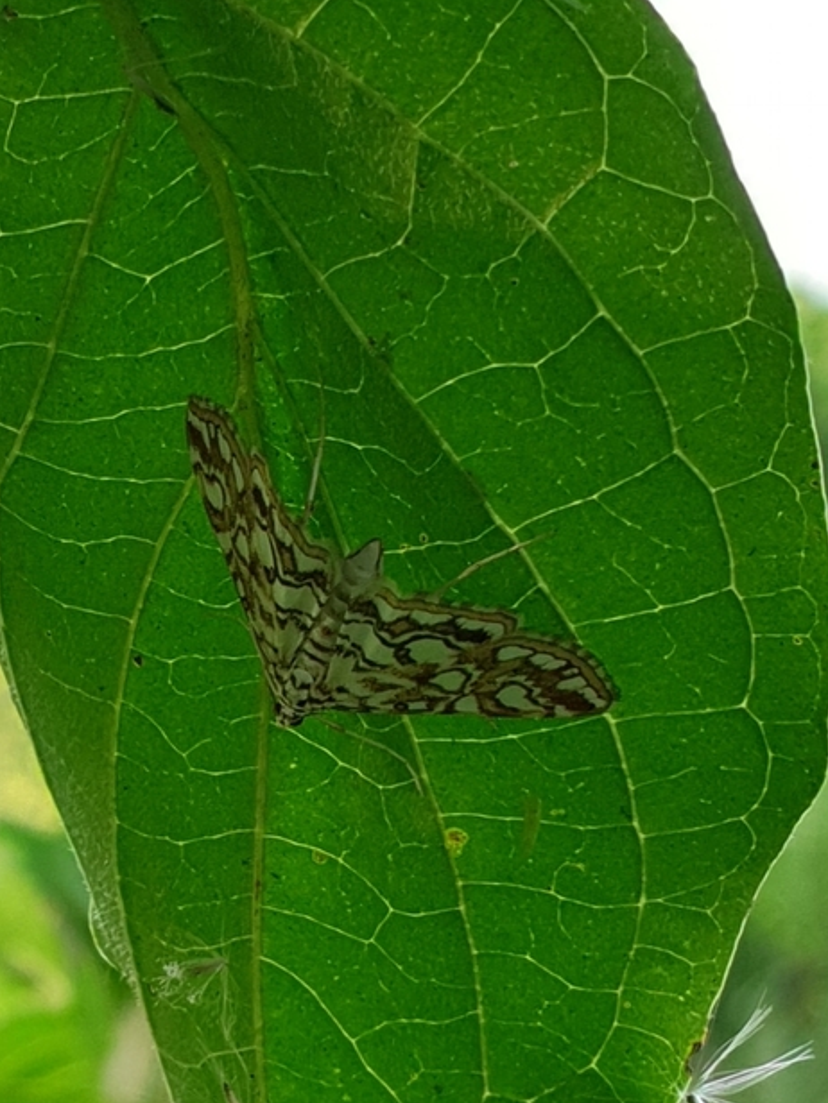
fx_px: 861
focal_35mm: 27
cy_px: 568
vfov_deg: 65.3
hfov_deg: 51.4
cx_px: 416
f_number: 2.4
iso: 50
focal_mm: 4.3
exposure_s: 1/87
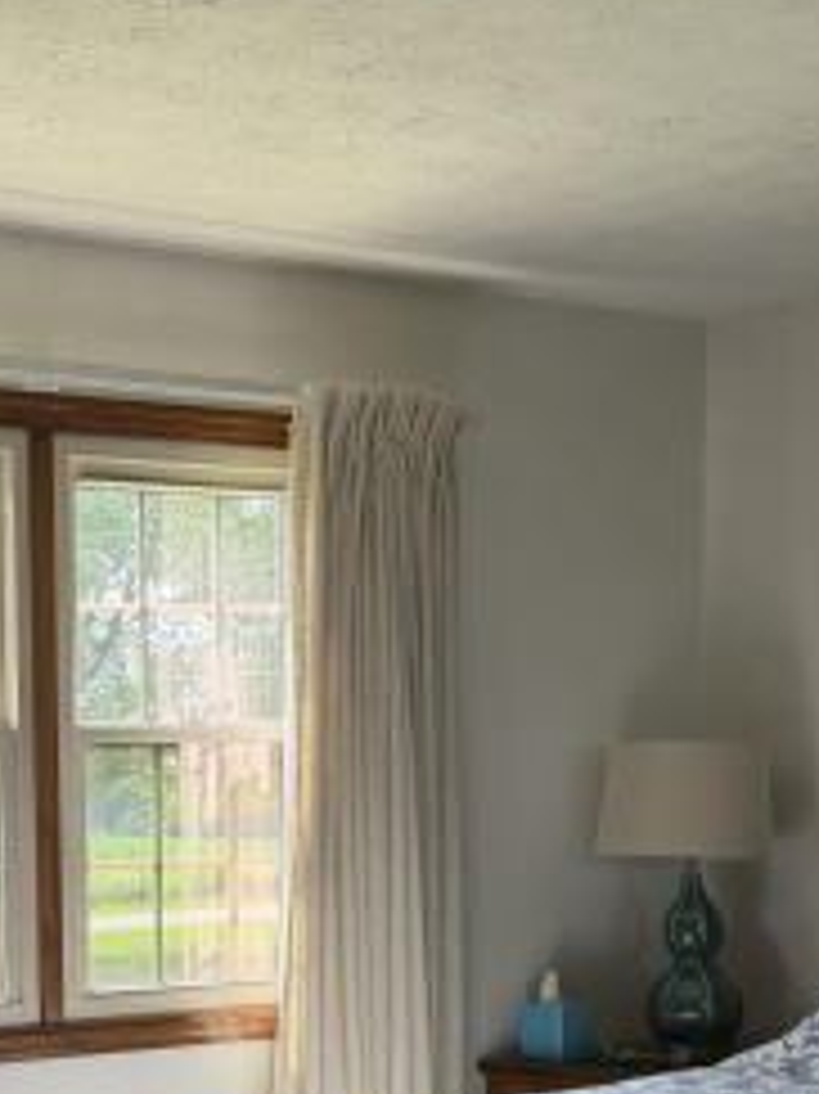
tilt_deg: -4.4
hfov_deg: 21.6
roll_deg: +1.1
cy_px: 934
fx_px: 2084
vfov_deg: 28.5
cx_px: 32
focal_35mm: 66
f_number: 1.78
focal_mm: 6.76
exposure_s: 1/121
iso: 160
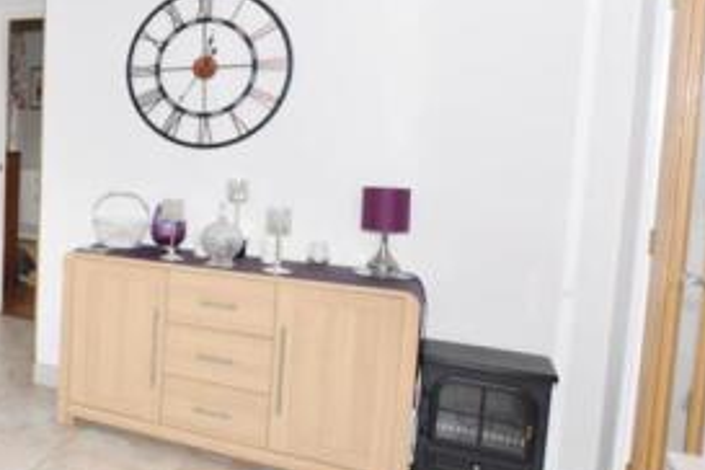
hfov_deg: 41.7
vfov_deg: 36.6
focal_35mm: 36
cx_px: -77
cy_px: 164
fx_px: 705
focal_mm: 10
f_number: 5.6
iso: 400
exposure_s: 1/250
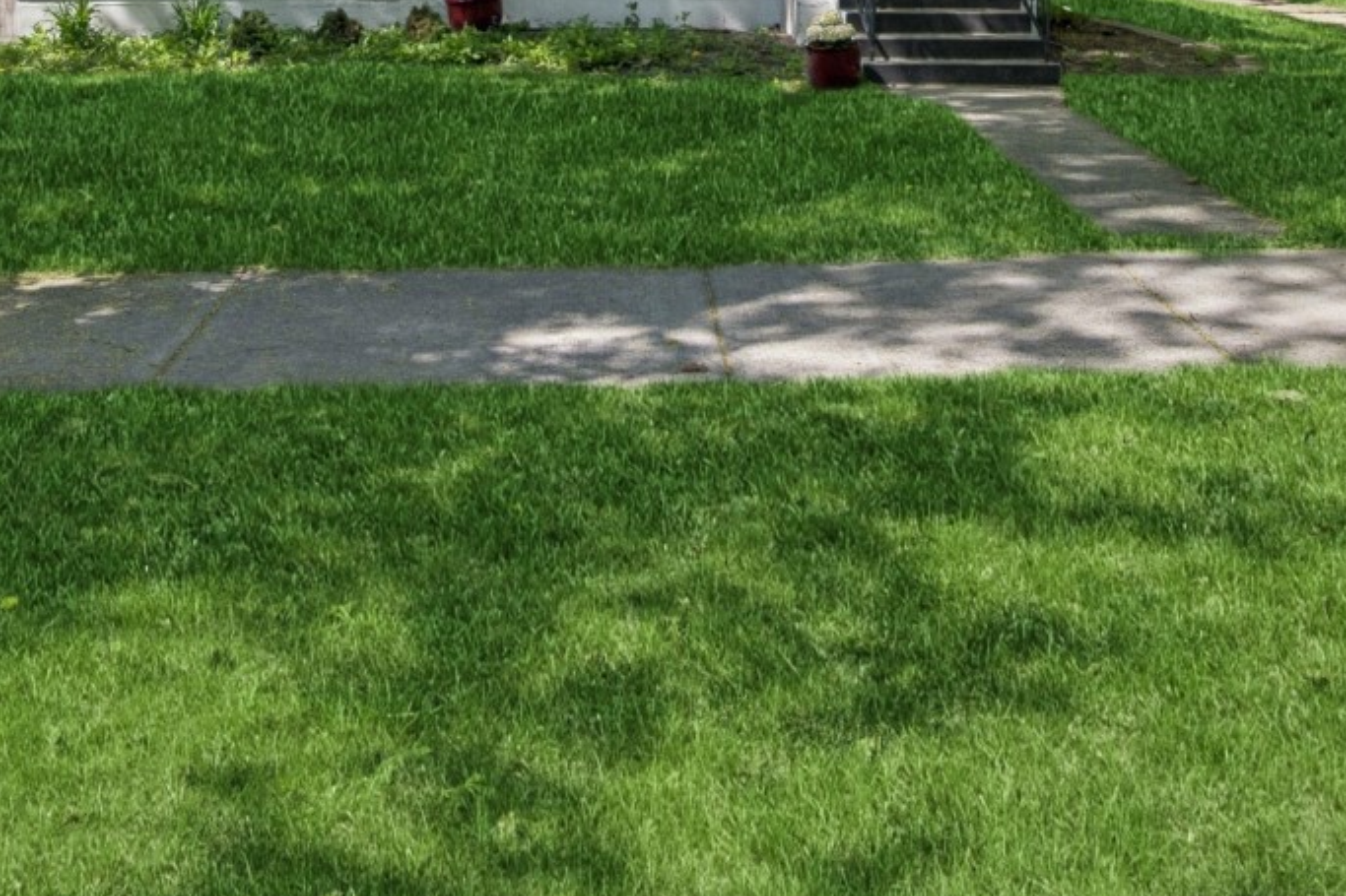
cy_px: -157
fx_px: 1682
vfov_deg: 26.7
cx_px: 597
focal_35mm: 45
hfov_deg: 43.5
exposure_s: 1/320
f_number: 6.3
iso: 100
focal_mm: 10
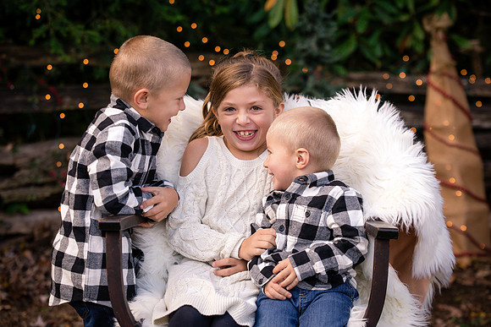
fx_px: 1337
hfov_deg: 20.8
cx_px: 230
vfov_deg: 14.0
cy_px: 158
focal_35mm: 98
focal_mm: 92
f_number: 3.5
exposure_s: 1/1000
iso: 400
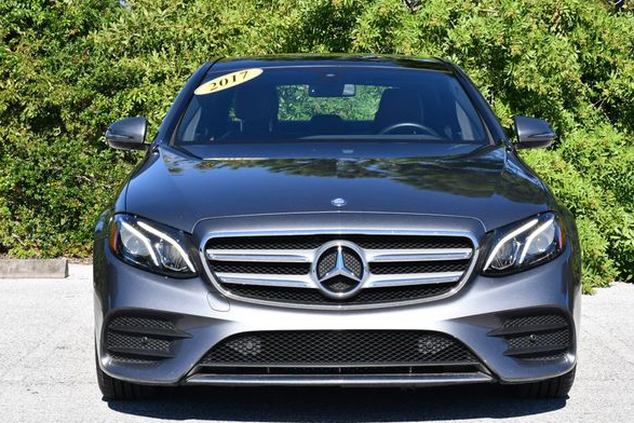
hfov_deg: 21.2
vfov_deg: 14.3
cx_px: 331
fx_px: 1691
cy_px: 228
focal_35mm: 96
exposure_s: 1/250
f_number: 8
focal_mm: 44
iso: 125
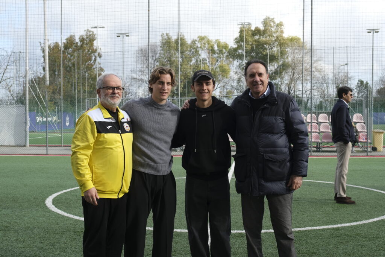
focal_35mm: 48
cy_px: 128
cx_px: 192
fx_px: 513
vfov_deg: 28.1
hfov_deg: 41.1
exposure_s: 1/250
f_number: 5.6
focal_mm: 32.1
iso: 160
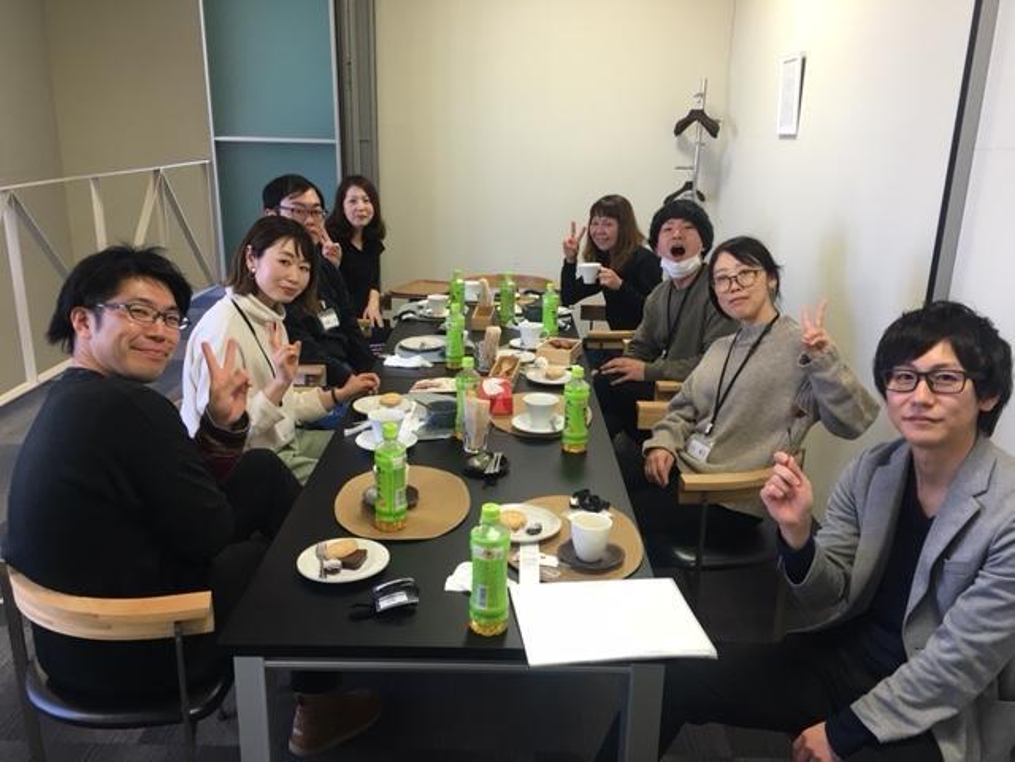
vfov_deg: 48.2
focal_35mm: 29
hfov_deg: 61.7
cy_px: 381
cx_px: 508
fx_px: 850
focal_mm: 4.2
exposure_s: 1/30
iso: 64
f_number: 2.2
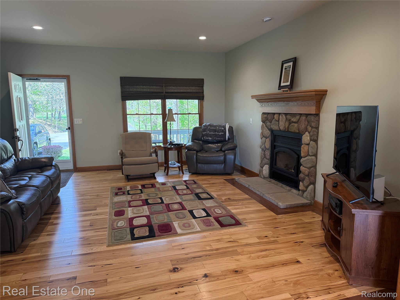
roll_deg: +0.2
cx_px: 200
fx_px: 277
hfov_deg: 71.6
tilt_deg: -8.8
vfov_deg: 56.8
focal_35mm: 24
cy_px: 150
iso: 320
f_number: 1.78
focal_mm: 6.76
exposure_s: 1/120
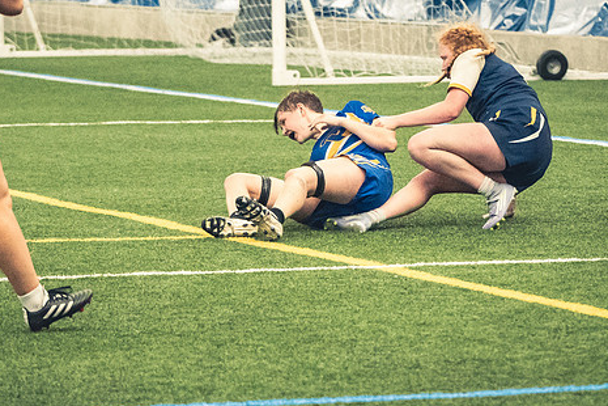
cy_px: 328
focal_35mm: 268
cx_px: 448
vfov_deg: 5.1
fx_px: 4526
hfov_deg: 7.7
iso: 12800
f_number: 2.8
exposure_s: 1/500
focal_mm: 86
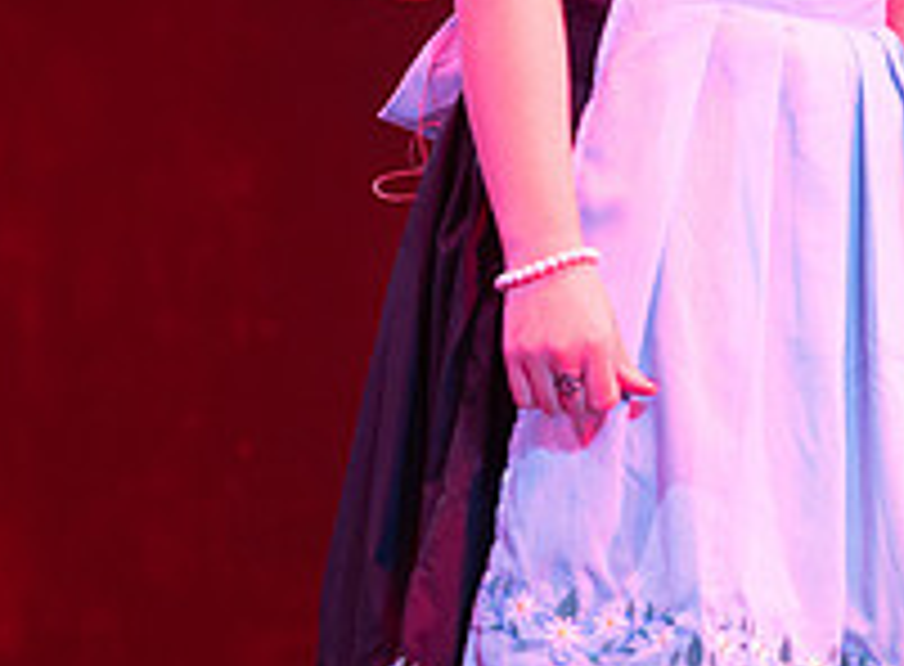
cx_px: 885
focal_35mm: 584
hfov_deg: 3.4
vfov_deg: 2.5
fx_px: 15152
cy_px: -8
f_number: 2.8
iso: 800
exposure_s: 1/250
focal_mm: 165
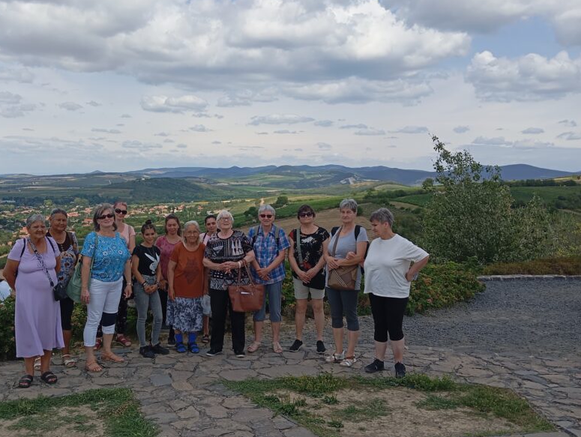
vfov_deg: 38.7
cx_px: 235
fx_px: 622
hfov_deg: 49.8
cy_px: 221
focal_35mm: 37
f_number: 1.8
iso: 107
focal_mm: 4.22
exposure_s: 1/1022
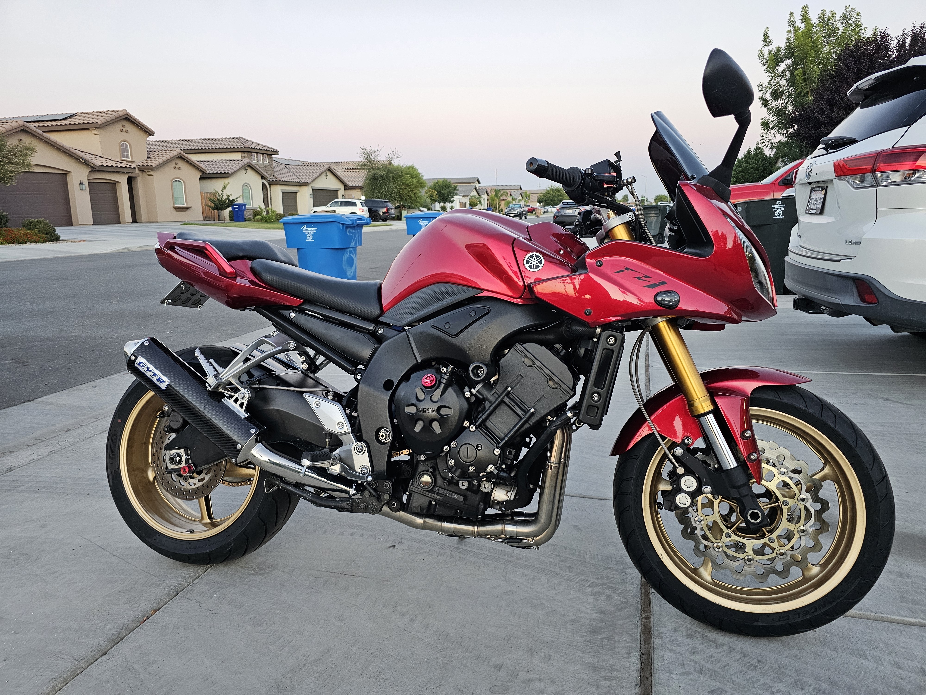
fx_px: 615
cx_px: 463
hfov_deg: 73.9
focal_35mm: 23
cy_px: 348
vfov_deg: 58.9
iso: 400
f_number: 1.7
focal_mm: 6.3
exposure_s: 1/170
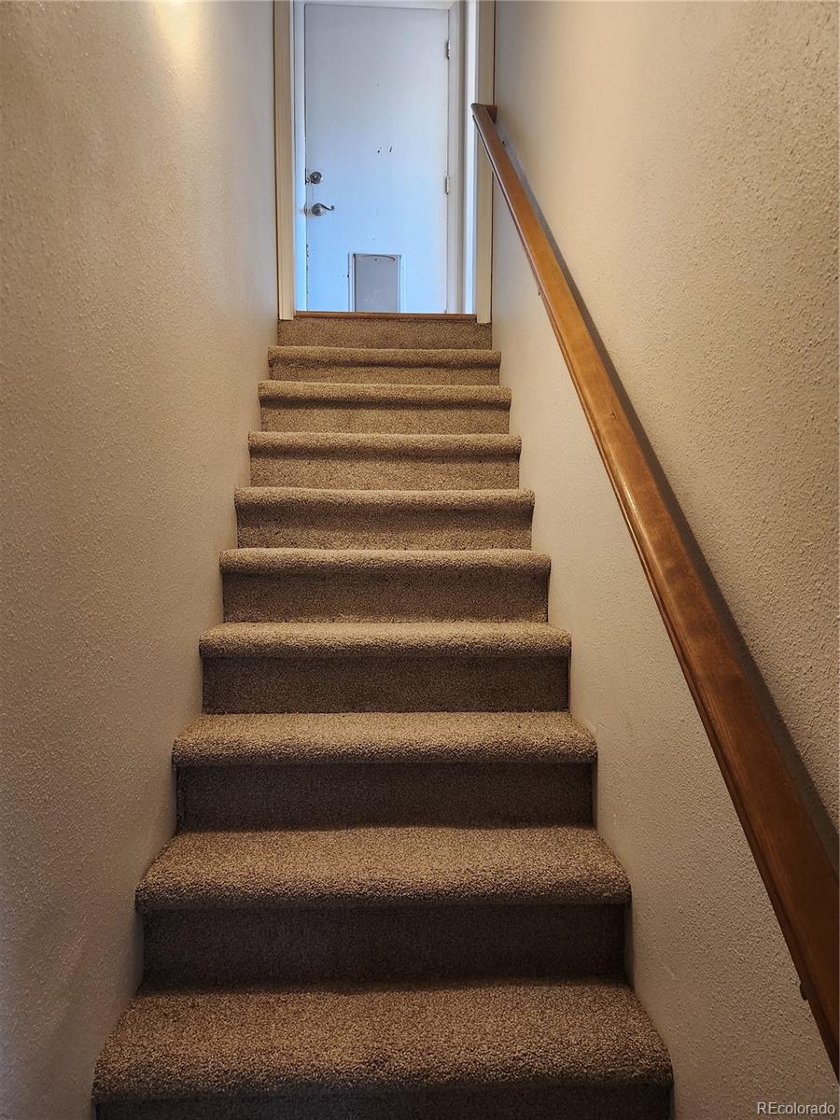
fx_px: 744
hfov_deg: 58.9
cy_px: 560
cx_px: 420
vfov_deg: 73.9
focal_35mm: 23
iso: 400
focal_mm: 5.4
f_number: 1.8
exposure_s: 1/120
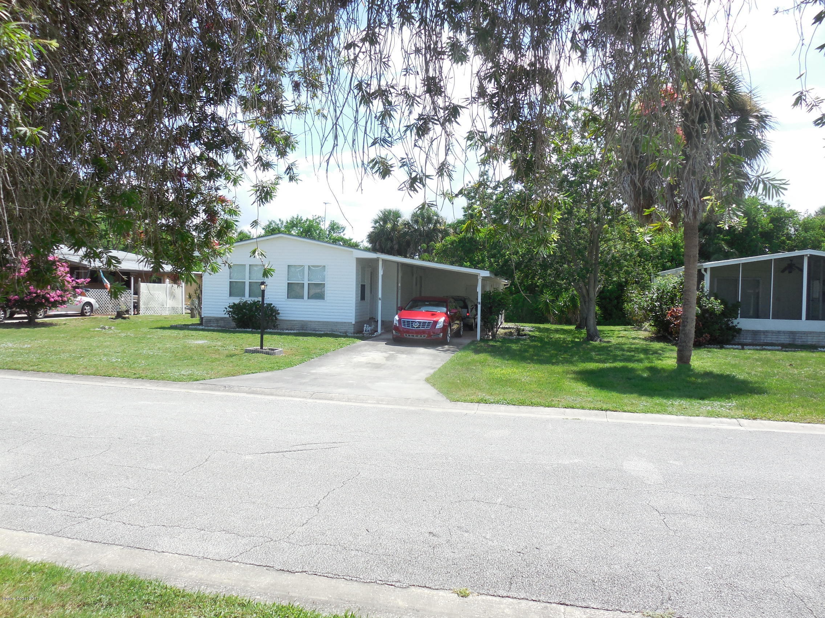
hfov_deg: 67.3
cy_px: 309
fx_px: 620
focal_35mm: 26
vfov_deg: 53.1
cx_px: 412
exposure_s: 1/640
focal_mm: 4.6
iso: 125
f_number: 3.5
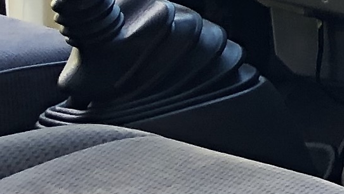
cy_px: -77
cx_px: 943
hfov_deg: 8.4
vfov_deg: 5.3
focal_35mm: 227
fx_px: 2071
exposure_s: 1/120
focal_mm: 4
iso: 40
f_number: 1.8
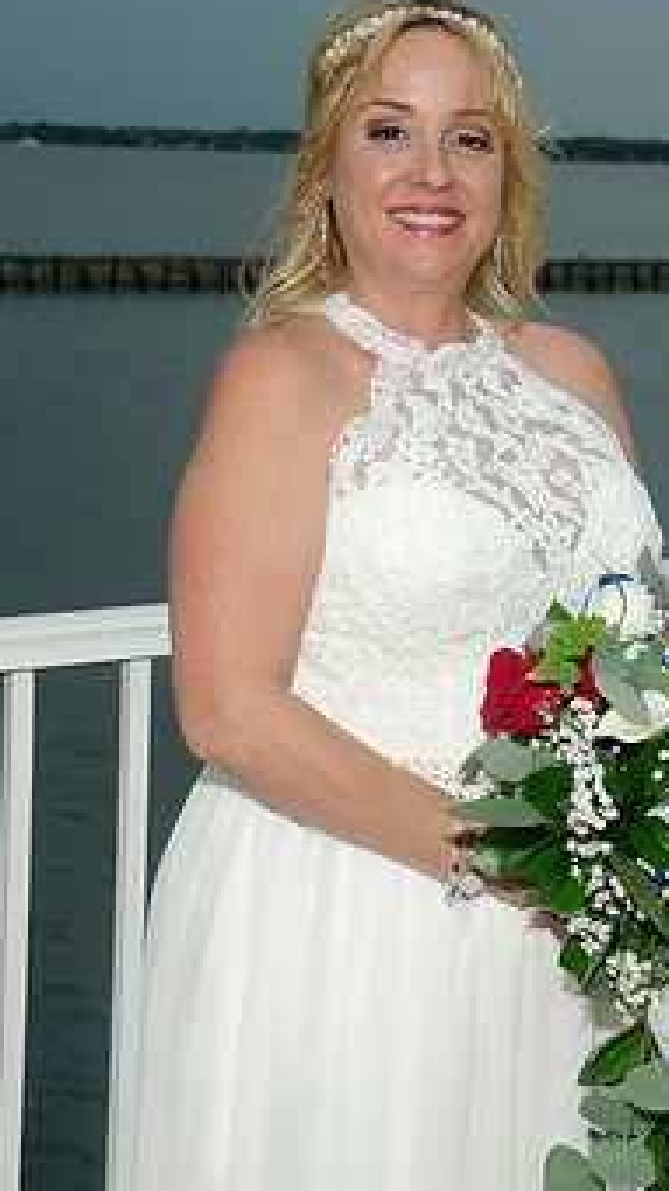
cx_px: 455
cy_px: 466
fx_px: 2620
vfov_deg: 25.5
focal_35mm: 83
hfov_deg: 14.5
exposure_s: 1/250
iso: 200
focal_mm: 40
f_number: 6.3
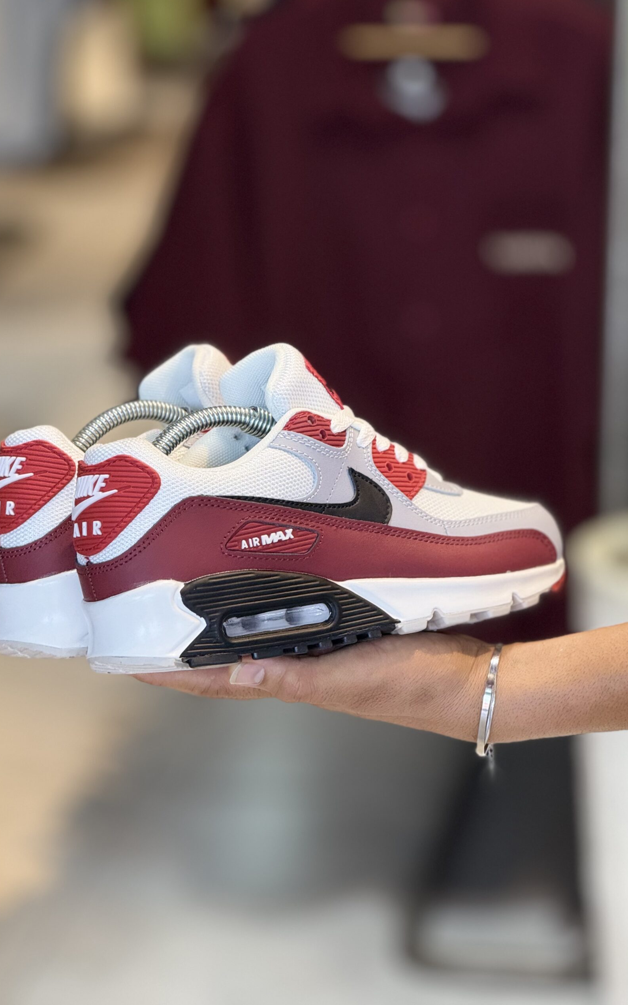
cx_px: 279
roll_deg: +0.1
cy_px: 501
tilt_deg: -12.7
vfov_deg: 16.3
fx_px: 3505
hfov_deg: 10.2
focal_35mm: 128
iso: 160
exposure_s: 1/100
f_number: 2.8
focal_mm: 15.66
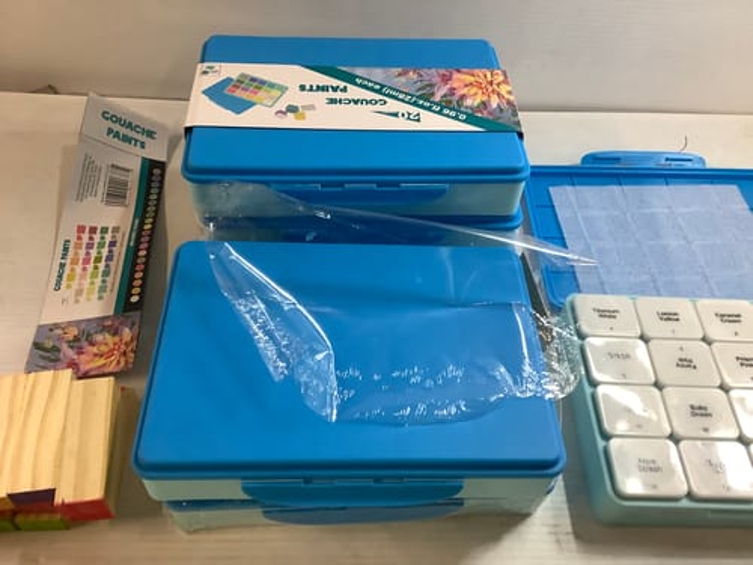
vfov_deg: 45.4
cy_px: 282
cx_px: 376
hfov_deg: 58.4
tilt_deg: -48.7
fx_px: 674
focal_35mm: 31
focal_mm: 3.3
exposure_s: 1/50
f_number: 2.4
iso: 160
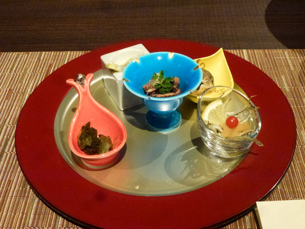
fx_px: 396
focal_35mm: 45
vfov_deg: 32.2
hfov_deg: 42.1
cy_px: 114
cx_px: 152
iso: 800
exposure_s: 1/60
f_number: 4
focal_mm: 8
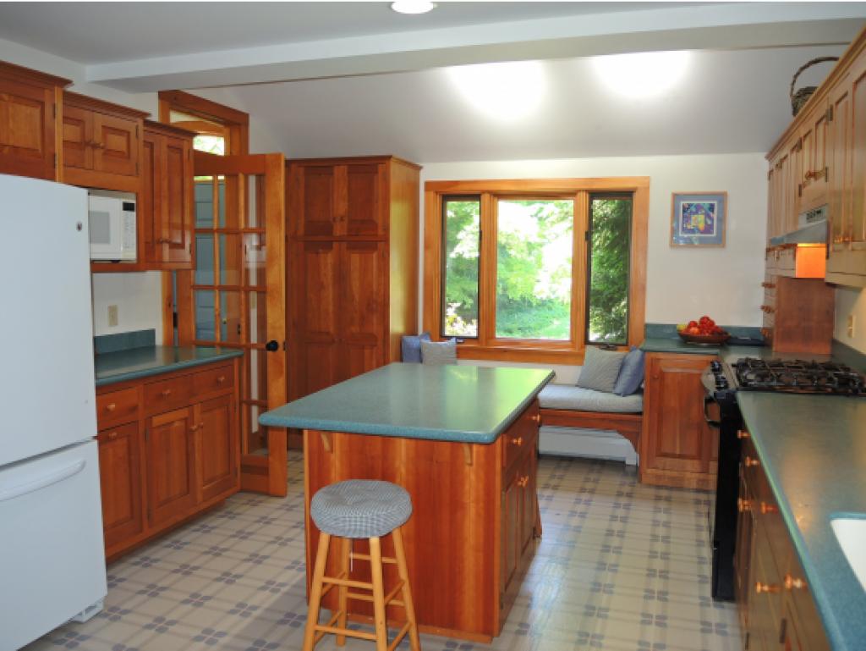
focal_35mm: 28
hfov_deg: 63.4
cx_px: 433
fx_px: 701
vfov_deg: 49.8
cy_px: 326
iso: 125
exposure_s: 1/40
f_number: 2
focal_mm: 6
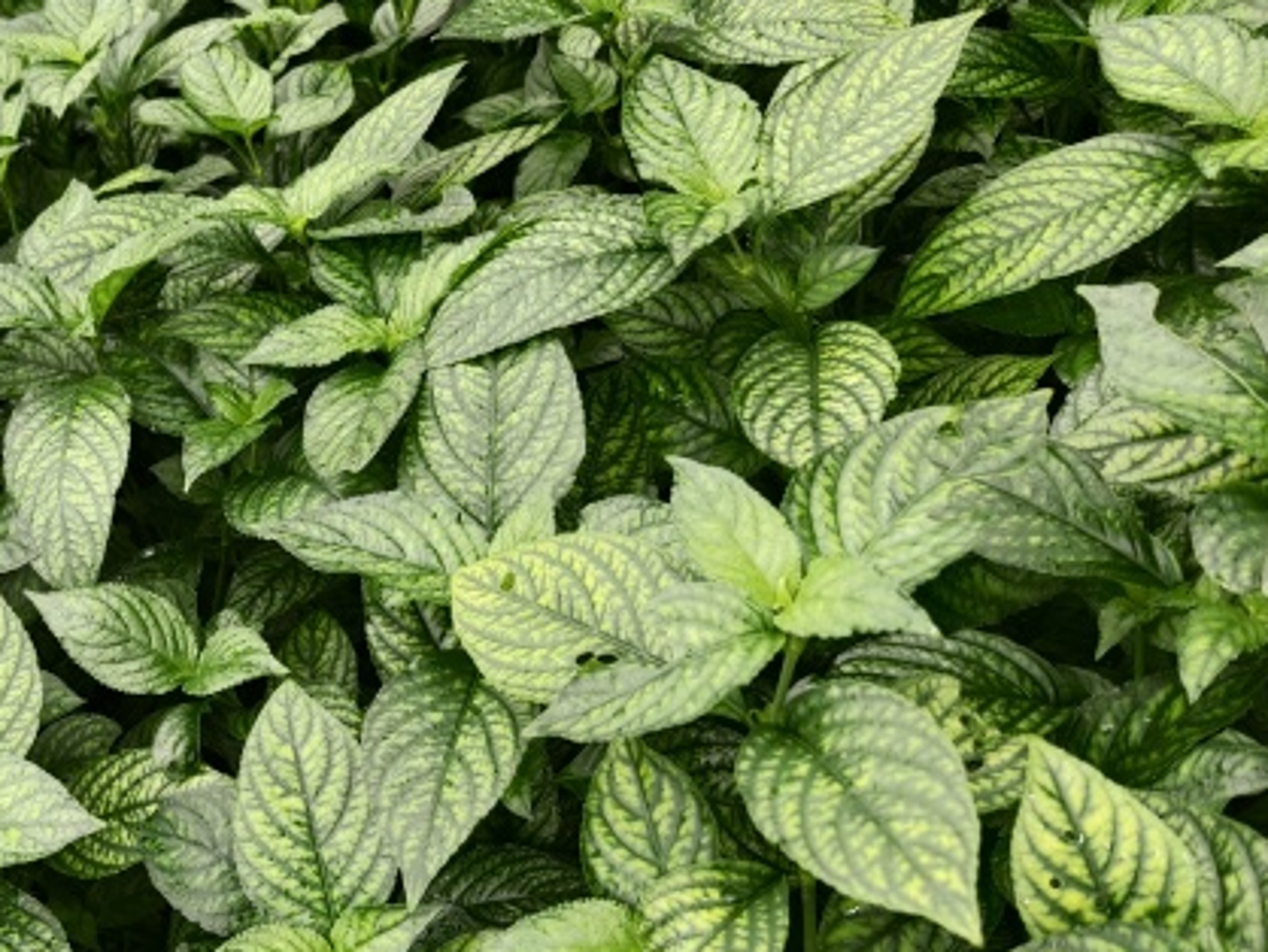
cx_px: 234
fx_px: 1613
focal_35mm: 44
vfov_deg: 32.8
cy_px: 570
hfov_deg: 40.9
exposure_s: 1/100
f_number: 1.75
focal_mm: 8.67
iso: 135
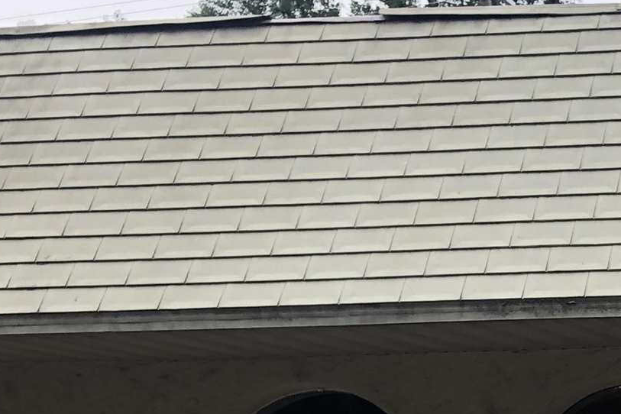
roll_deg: +0.4
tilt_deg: -3.5
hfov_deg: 16.1
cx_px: 1077
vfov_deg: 11.7
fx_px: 1897
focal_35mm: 110
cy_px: 686
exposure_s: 1/279
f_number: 1.8
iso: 20
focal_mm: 3.99
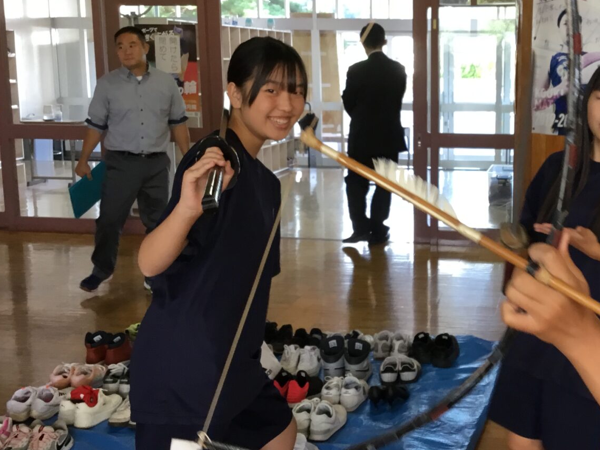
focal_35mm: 49
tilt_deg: -9.9
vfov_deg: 29.7
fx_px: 849
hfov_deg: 37.9
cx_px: 453
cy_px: 208
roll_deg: +0.2
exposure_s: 1/30
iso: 50
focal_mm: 3.3
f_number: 2.4
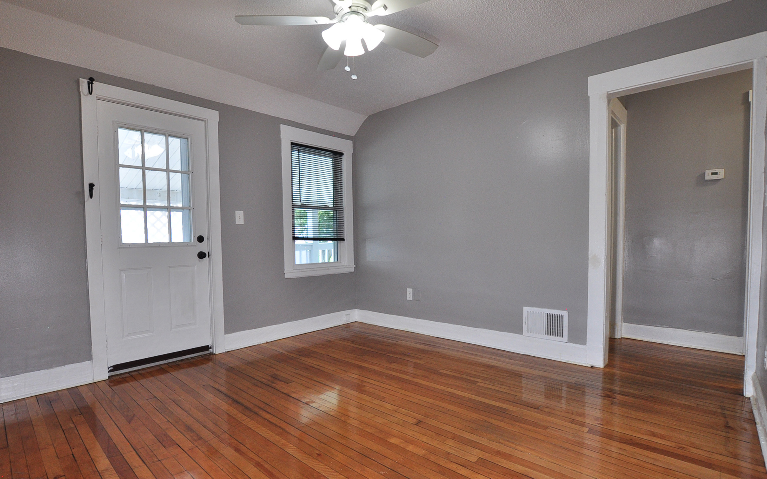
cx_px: 352
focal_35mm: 17
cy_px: 252
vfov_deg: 68.0
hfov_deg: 94.2
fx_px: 355
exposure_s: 1/30
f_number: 5
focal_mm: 10
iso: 500
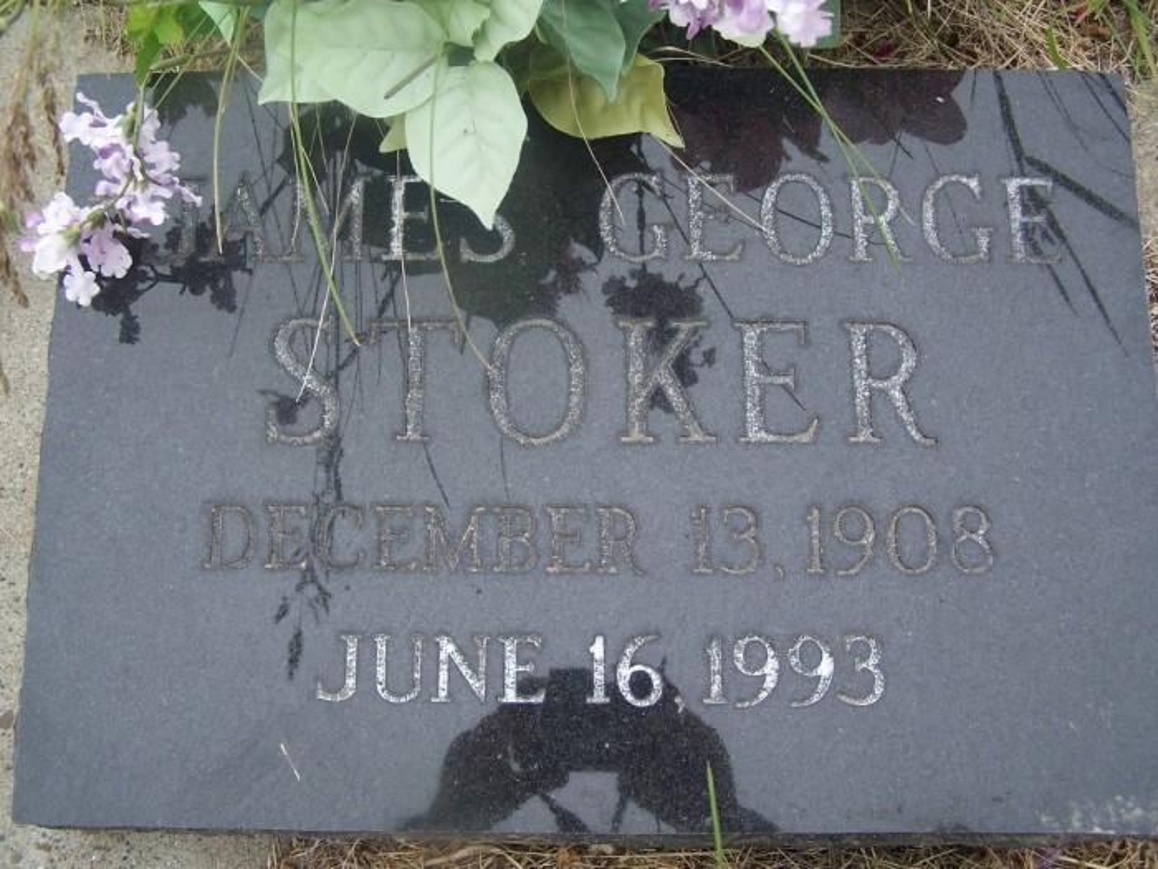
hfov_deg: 46.8
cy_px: 434
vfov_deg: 36.0
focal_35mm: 40
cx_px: 579
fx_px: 1338
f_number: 2.8
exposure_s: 1/350
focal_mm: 6.7
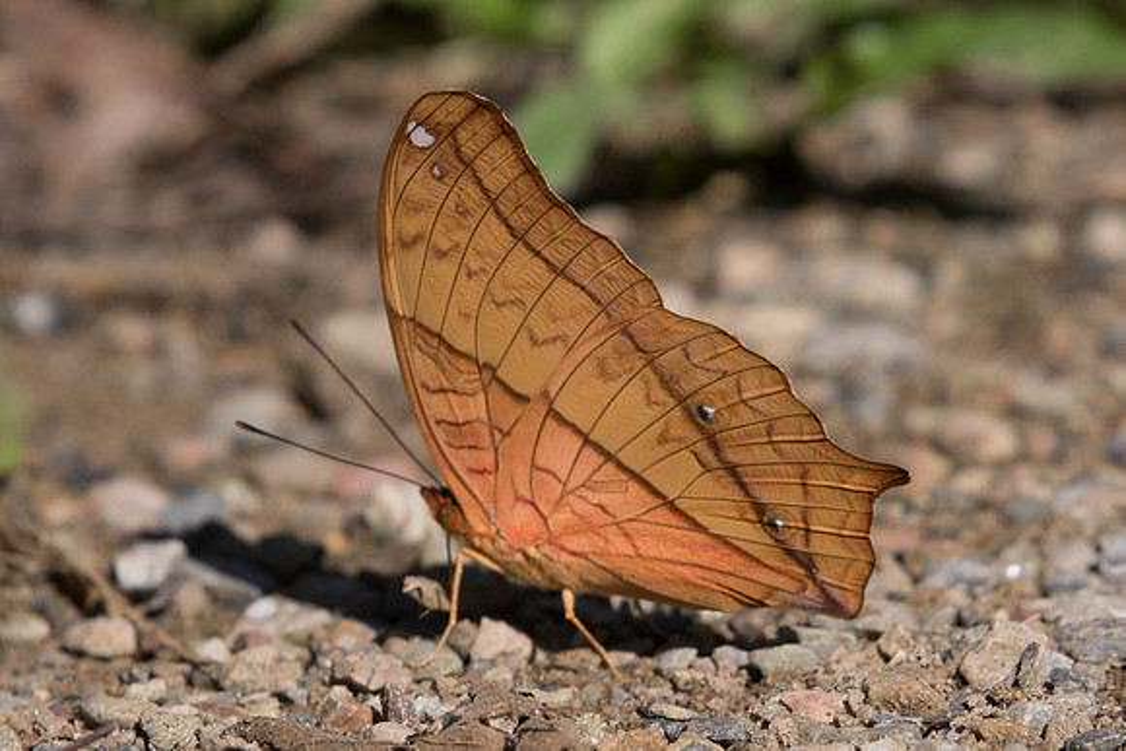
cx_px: 716
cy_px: 449
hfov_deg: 2.2
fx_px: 29308
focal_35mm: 937
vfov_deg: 1.5
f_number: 8
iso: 800
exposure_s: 1/2000
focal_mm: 400
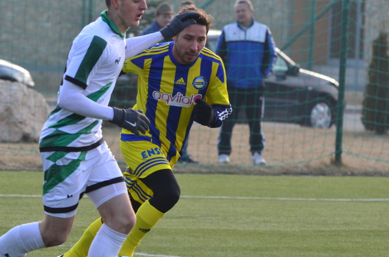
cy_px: 180
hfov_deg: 5.2
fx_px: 4259
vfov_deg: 3.5
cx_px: 177
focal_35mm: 395
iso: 800
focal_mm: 170
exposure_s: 1/1600
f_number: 5
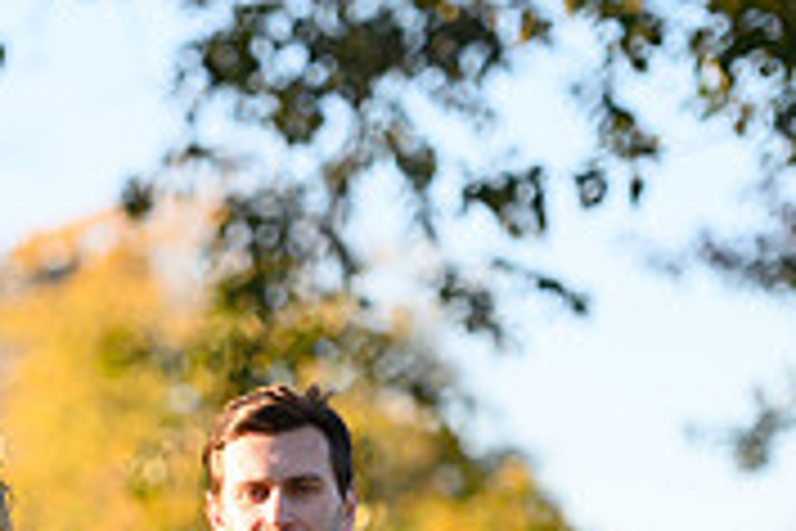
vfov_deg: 3.4
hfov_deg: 5.2
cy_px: 711
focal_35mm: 399
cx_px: 94
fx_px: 8822
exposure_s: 1/8000
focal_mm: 122
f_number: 3.2
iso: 1600
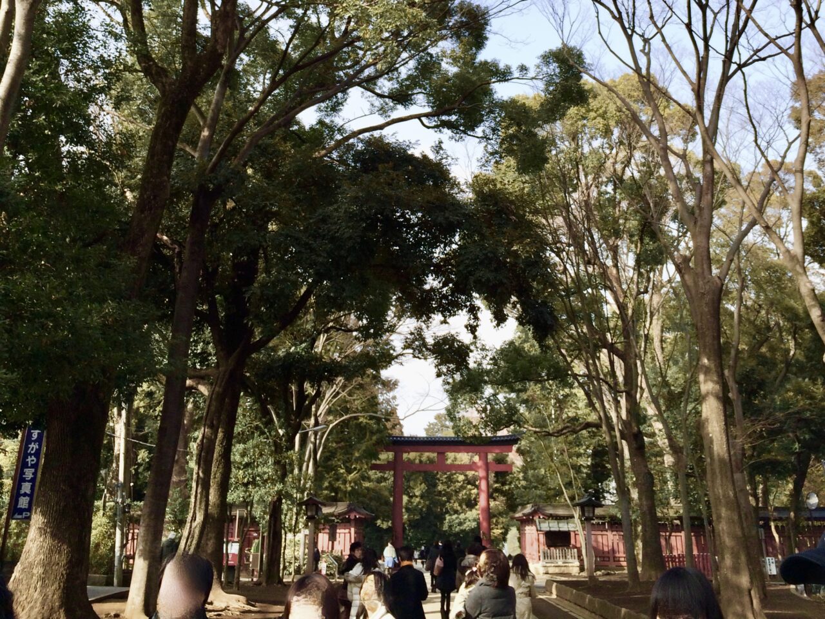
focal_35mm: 30
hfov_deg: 60.0
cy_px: 310
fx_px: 715
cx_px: 412
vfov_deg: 46.8
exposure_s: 1/540
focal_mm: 4.12
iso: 32
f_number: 2.2
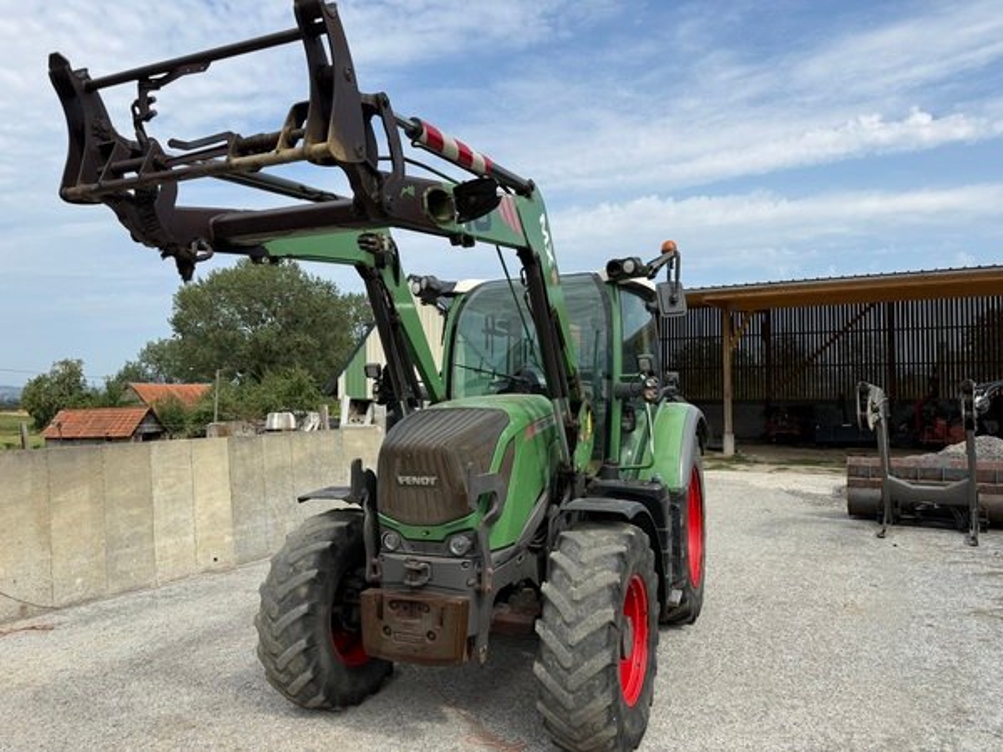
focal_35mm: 24
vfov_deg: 56.8
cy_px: 376
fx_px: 695
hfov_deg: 71.6
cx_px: 502
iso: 80
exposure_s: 1/4673
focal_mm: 6.76
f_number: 1.78
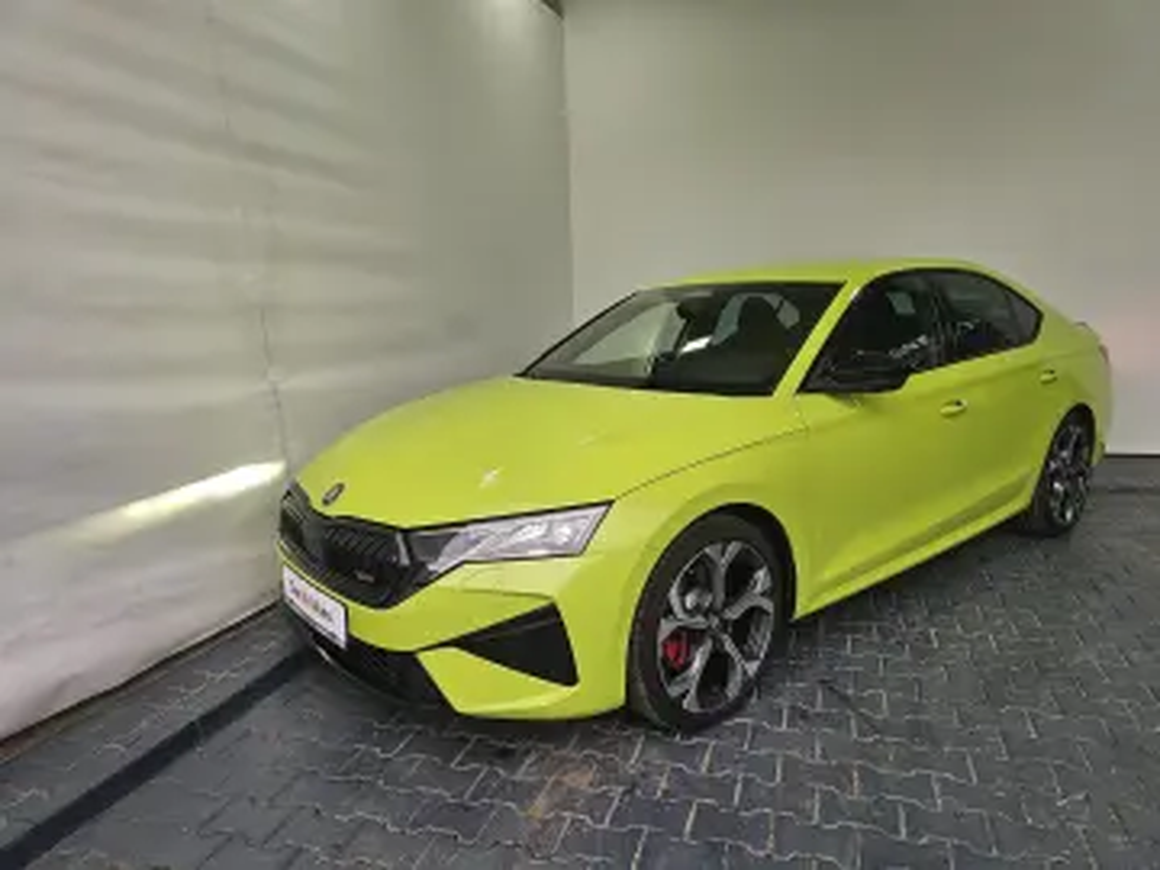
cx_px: 580
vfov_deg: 58.9
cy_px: 435
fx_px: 771
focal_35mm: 23
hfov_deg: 73.9
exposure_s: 1/180
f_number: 1.7
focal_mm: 6.3
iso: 25
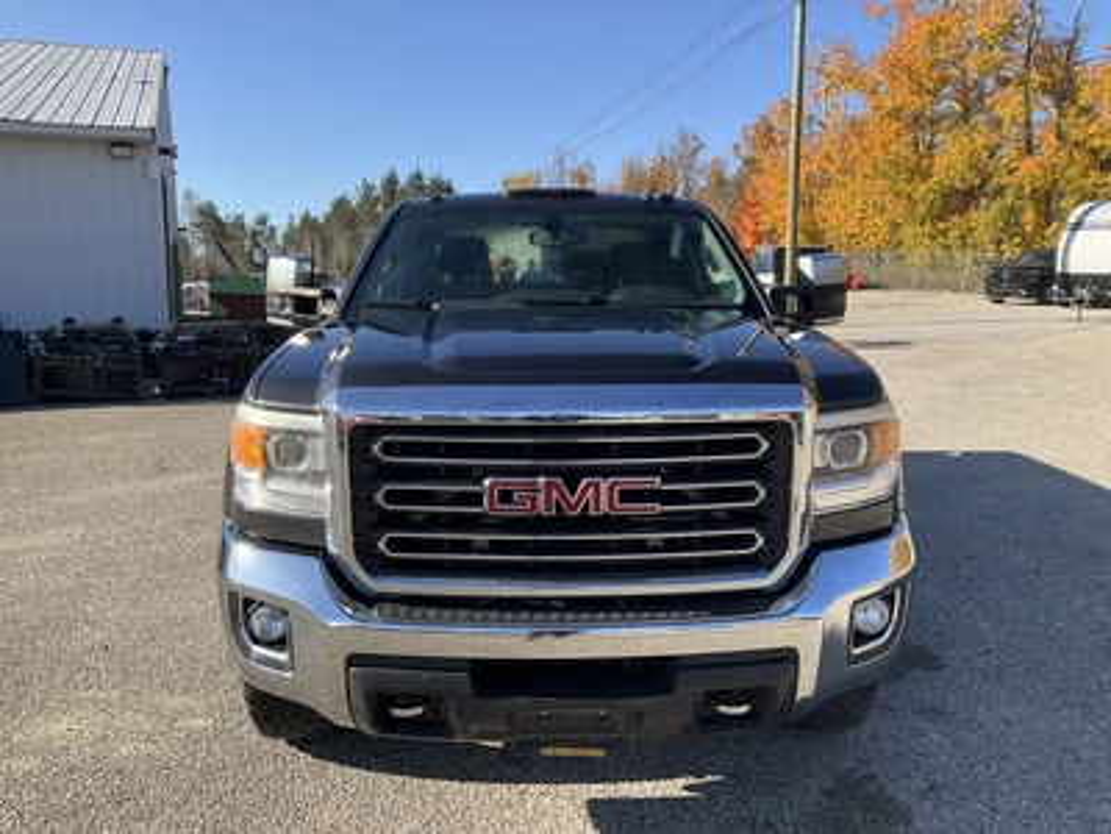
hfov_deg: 61.7
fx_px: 931
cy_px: 417
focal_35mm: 29
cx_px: 556
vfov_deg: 48.2
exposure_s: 1/929
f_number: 1.8
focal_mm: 3
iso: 25
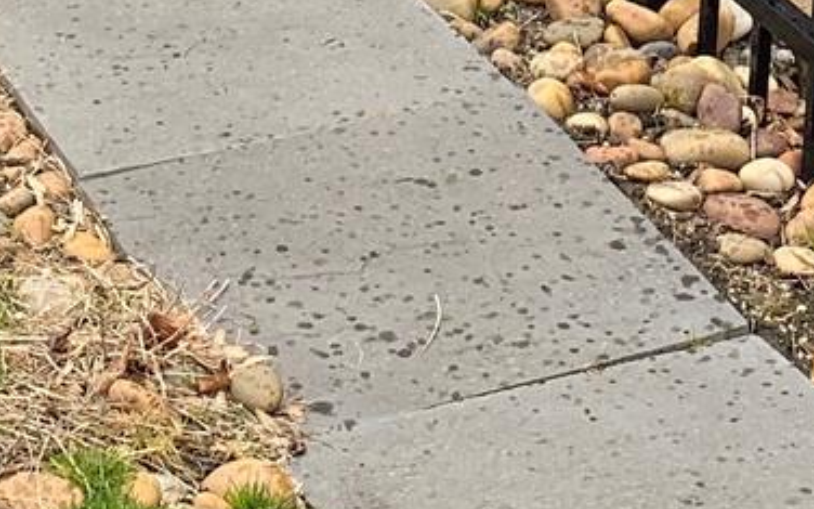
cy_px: -923
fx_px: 3328
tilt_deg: -7.9
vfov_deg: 7.8
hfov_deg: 13.9
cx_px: 569
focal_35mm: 150
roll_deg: -2.6
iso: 25
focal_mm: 4.25
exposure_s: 1/218
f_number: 1.8
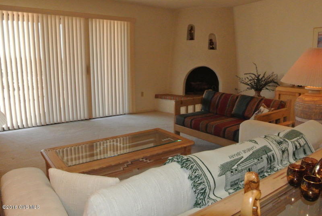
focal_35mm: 27
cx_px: 161
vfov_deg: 48.1
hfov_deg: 67.3
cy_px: 108
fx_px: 242
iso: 3200
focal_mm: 10
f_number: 3.5
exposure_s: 1/60
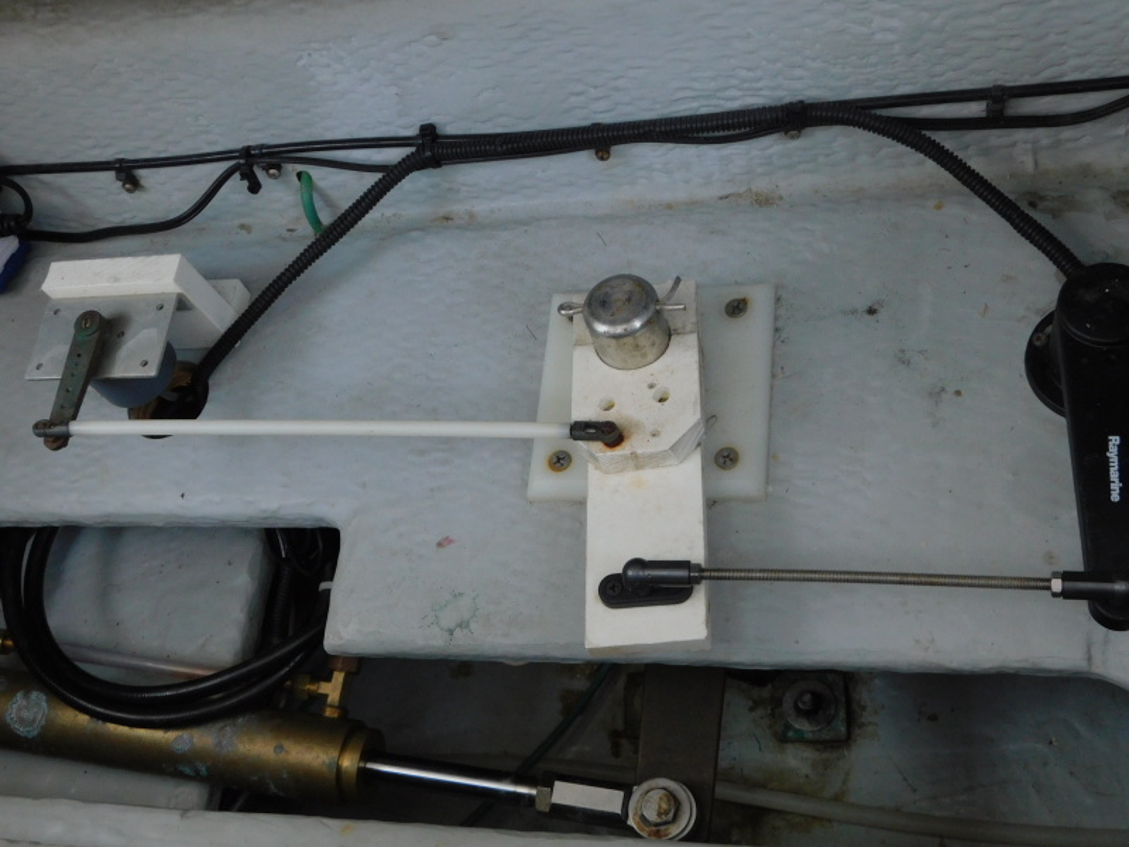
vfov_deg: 36.0
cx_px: 564
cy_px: 424
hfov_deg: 46.8
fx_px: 1305
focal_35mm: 40
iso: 250
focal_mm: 7.1
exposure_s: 1/30
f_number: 3.6
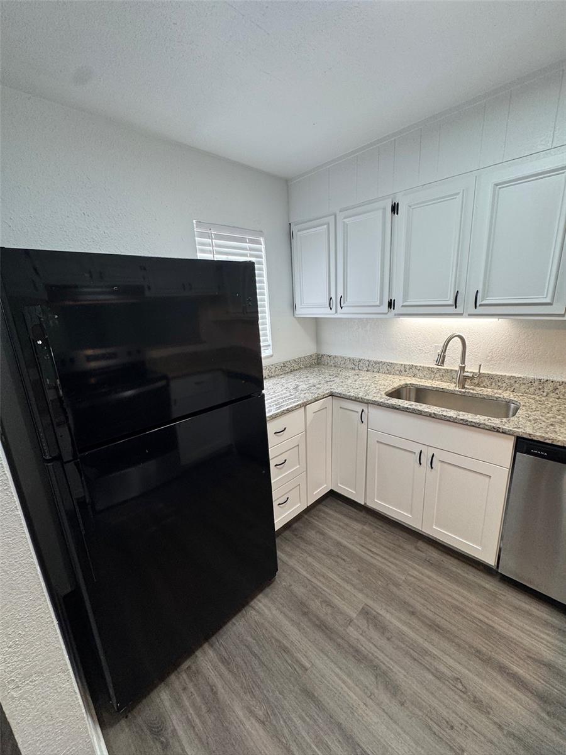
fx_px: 305
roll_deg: +4.8
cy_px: 378
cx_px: 283
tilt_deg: -12.4
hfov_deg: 85.7
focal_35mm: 14
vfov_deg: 102.1
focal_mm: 2.22
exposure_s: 1/120
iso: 160
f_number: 2.2
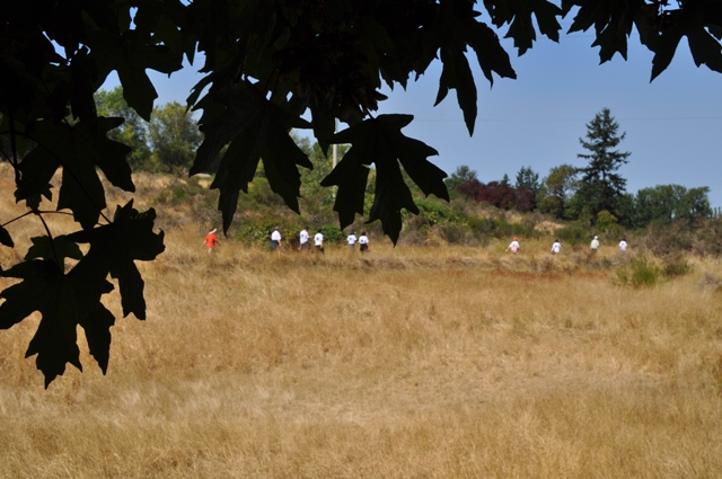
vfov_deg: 31.8
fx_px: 841
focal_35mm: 42
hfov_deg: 46.5
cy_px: 240
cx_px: 361
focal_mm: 28
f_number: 10
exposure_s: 1/400
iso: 200
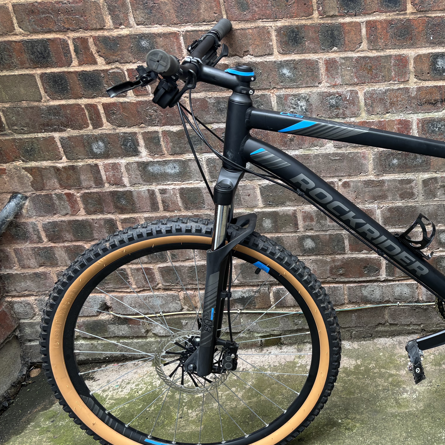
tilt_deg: -28.5
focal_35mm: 43
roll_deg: +3.1
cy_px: 244
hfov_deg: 36.6
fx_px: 625
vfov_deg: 39.1
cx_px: 403
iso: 80
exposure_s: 1/121
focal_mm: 5.96
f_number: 1.6
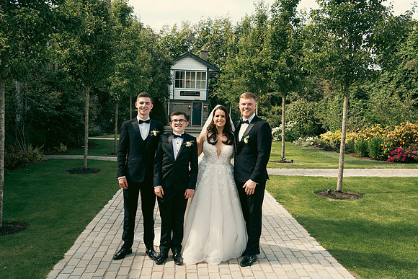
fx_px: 418
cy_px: 140
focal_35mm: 36
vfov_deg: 36.9
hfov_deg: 53.1
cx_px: 209
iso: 200
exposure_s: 1/320
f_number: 5
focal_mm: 24
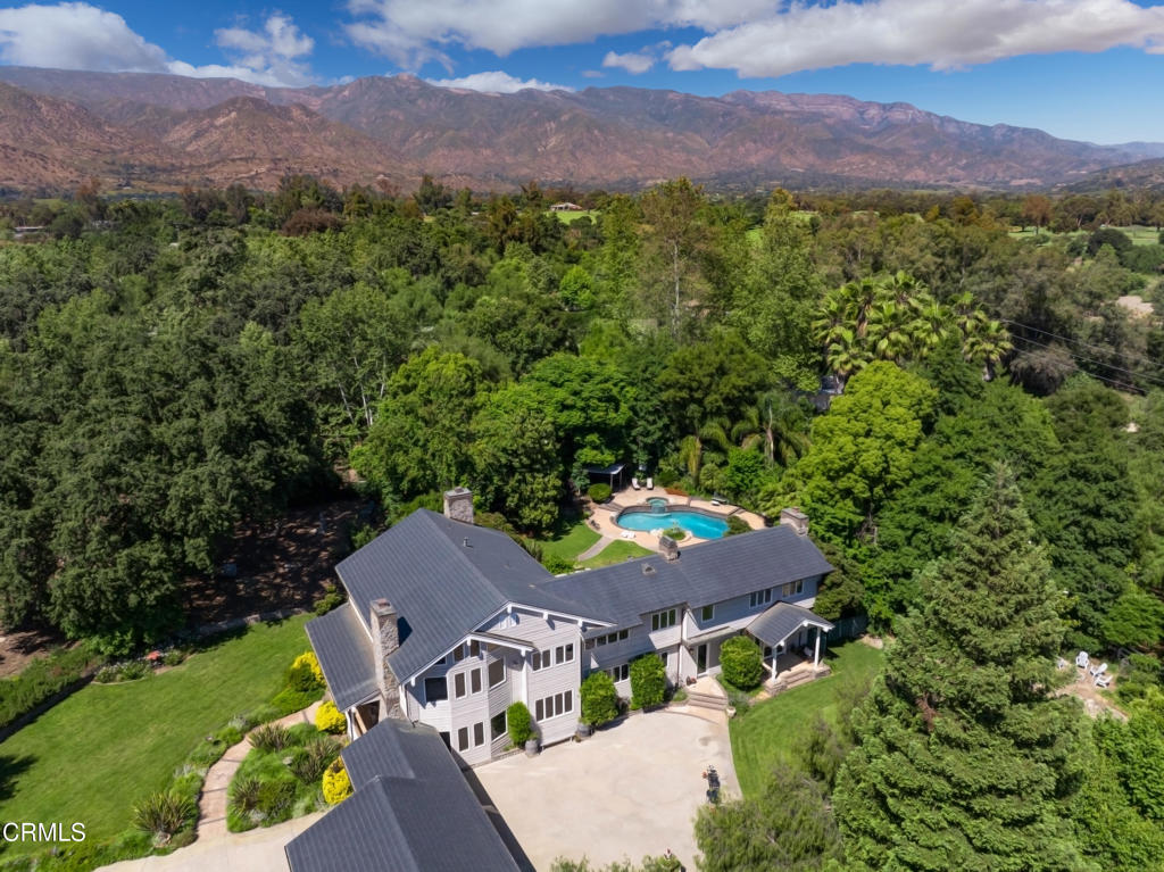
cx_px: 582
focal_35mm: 24
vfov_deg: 56.8
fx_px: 807
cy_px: 436
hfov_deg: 71.6
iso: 100
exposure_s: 1/200
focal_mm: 12.29
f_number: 4
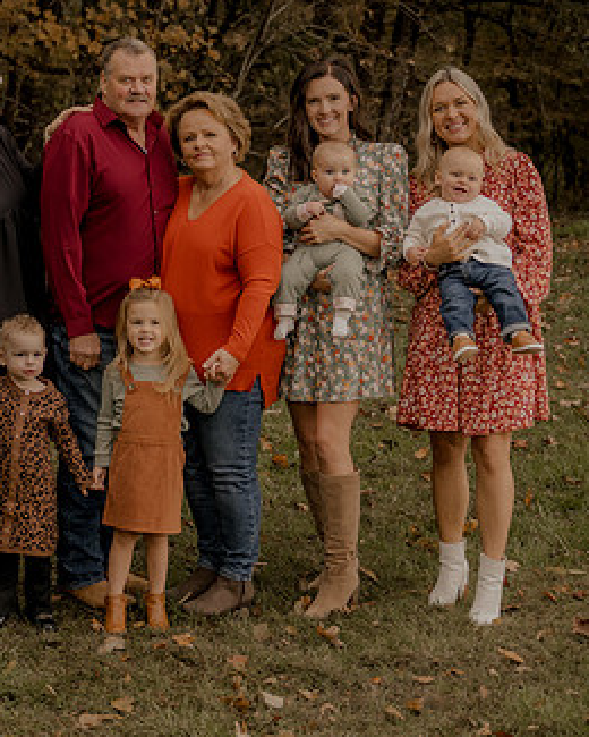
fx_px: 2440
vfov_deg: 17.1
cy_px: 302
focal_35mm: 112
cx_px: 39
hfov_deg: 13.6
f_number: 2.8
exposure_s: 1/160
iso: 250
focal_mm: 45
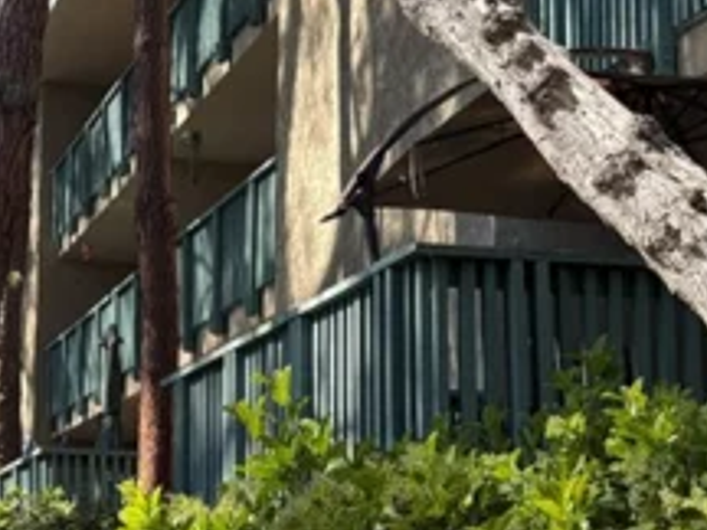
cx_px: 41
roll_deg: -1.9
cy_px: 376
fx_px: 1695
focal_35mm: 83
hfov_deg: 22.8
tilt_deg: +8.1
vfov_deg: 17.7
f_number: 1.78
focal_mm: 6.76
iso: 100
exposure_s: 1/1585
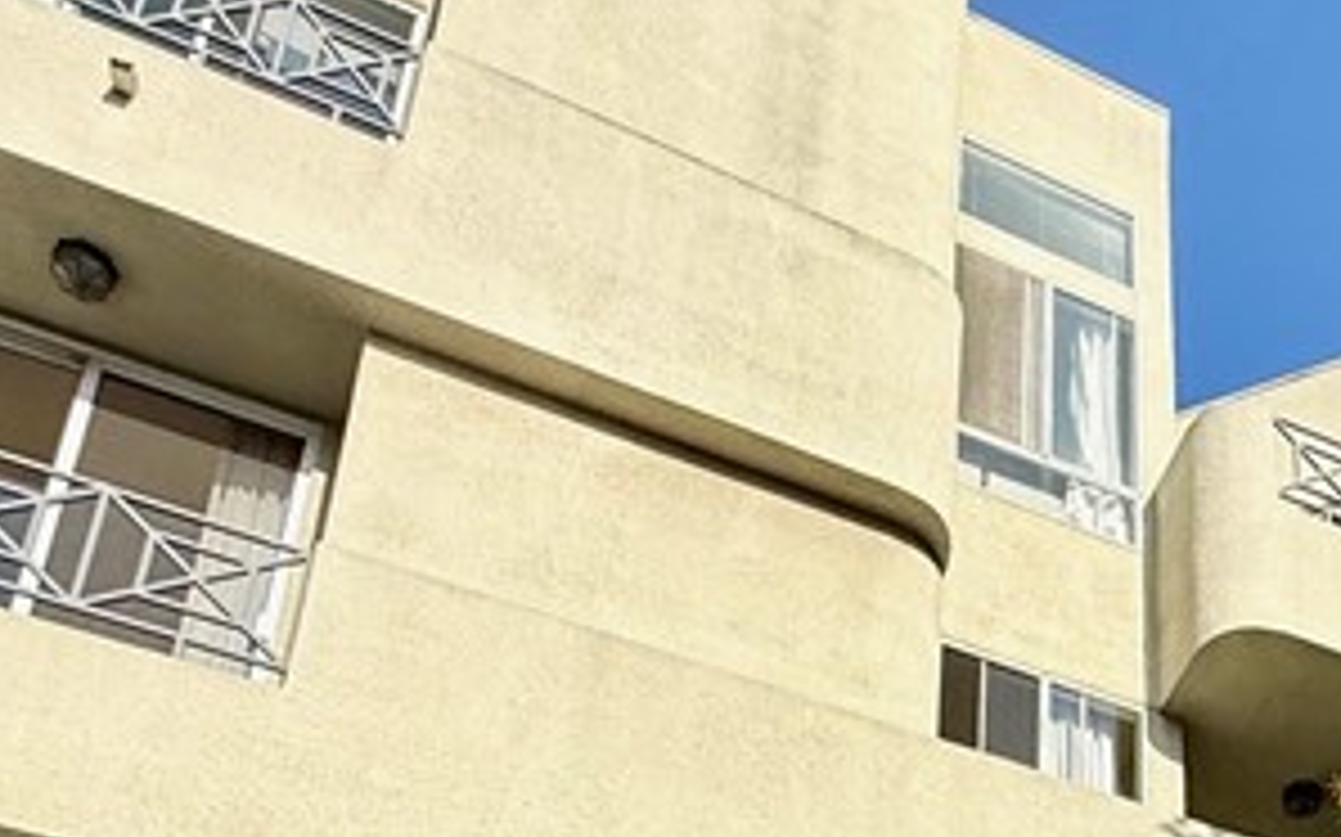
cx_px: 1206
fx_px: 1863
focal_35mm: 51
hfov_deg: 37.1
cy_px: 1382
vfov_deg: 20.3
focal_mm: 2.22
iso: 50
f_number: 2.2
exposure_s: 1/2320
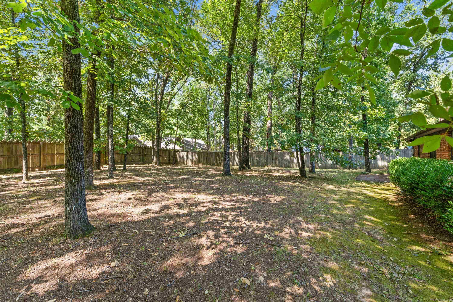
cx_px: 226
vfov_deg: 77.3
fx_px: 189
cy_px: 151
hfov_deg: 100.4
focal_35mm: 15
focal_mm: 10
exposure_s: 1/10
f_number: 8
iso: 320
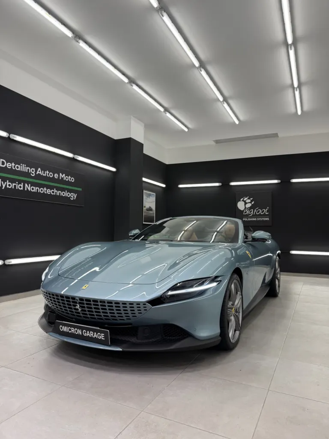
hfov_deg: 56.8
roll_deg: -1.9
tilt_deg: +1.5
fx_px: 304
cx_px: 164
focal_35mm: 24
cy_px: 220
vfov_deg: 71.6
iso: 50
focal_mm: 6.76
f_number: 1.78
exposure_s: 1/100
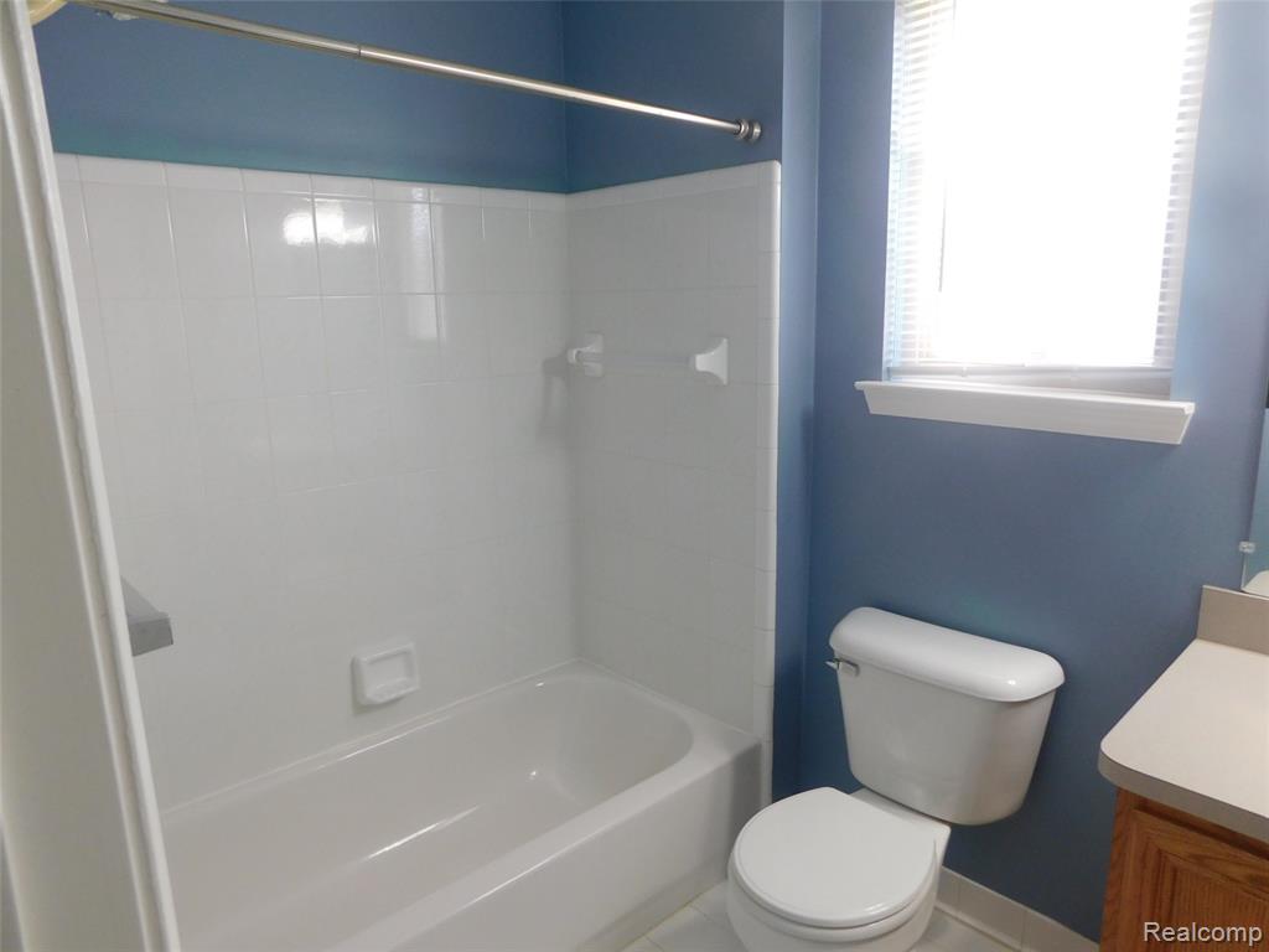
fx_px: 843
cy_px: 476
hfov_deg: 73.9
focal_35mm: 23
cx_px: 634
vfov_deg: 58.9
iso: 200
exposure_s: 1/30
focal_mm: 4
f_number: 3
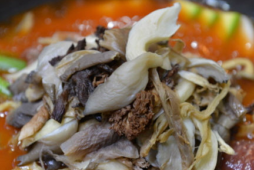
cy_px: 107
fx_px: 755
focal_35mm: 107
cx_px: 140
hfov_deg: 19.1
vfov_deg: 12.8
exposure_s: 1/60
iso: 1600
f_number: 4.5
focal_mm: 66
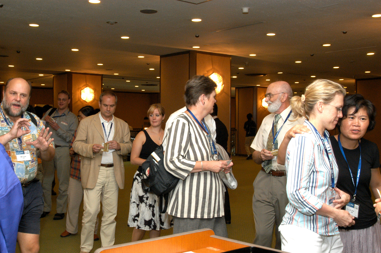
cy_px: 126
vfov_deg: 30.8
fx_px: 460
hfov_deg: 45.0
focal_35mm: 44
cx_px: 190
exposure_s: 1/20
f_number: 8
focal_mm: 29
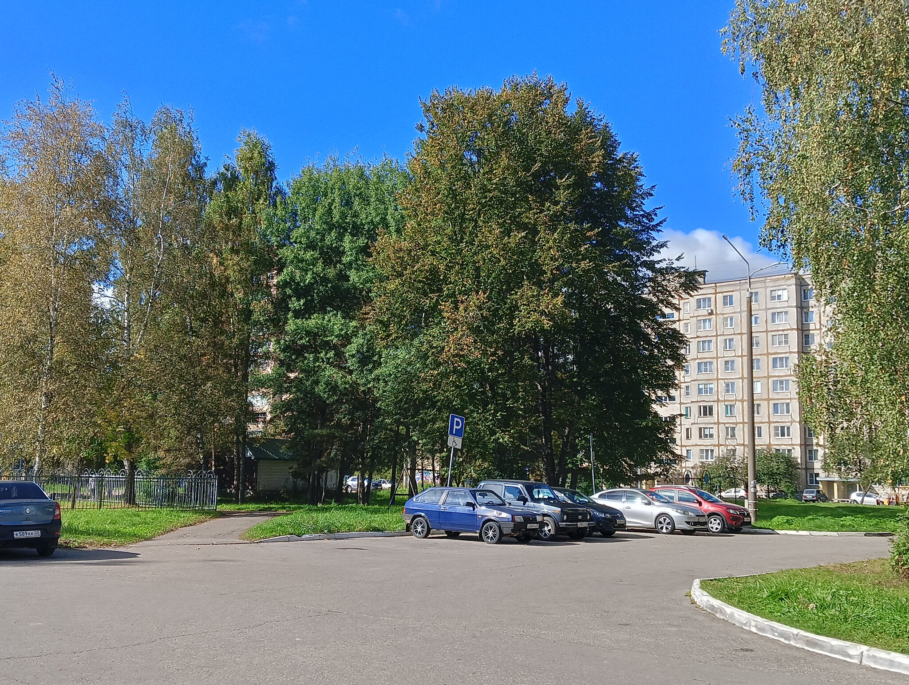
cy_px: 342
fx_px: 973
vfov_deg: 38.8
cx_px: 454
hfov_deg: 50.1
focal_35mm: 37
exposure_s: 1/394
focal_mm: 4.05
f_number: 1.8
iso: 50
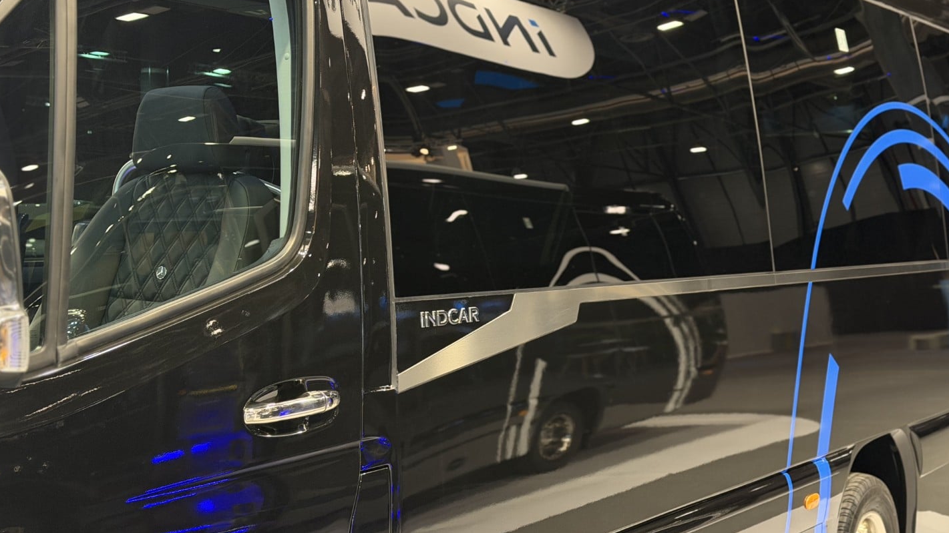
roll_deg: -0.2
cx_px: 475
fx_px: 1334
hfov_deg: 39.2
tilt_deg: -0.2
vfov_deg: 22.6
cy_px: 254
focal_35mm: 53
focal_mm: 6.76
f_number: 1.78
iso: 250
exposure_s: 1/50
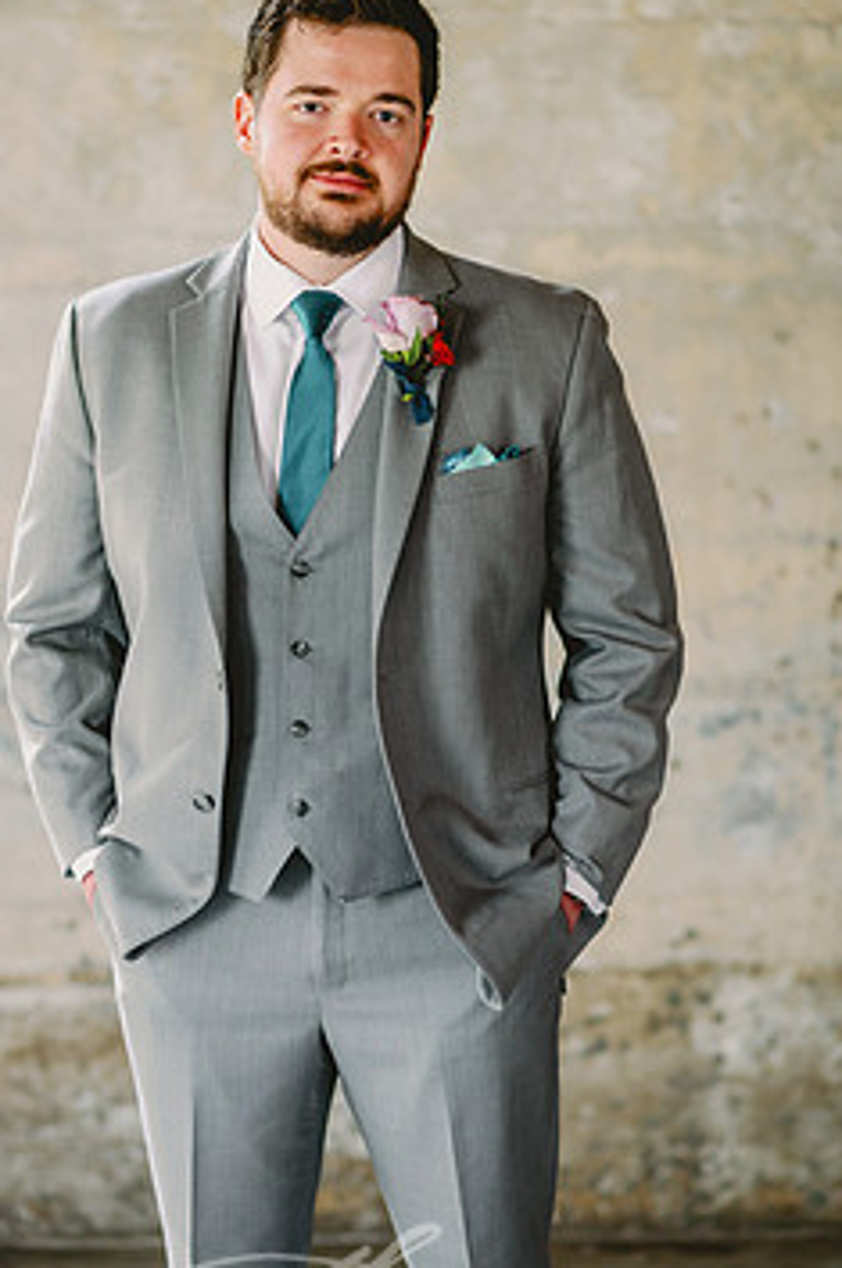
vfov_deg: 18.9
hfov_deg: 12.6
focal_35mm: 108
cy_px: 670
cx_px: 335
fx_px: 3800
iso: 400
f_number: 2.2
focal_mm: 85
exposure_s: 1/320
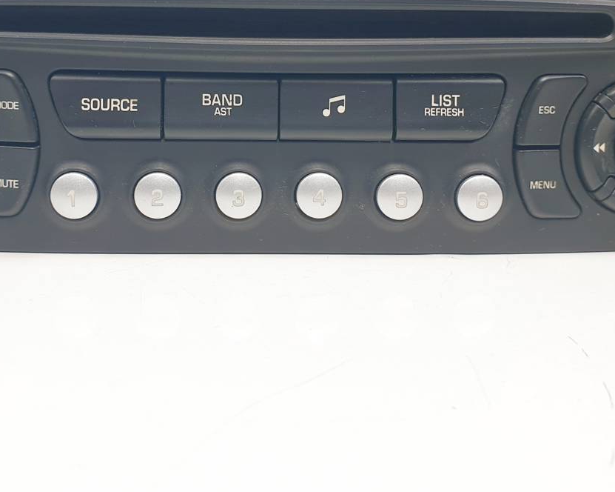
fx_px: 800
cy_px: 93
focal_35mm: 44
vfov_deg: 33.1
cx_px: 264
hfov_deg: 41.9
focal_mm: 4.3
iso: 50
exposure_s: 1/176
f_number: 2.4
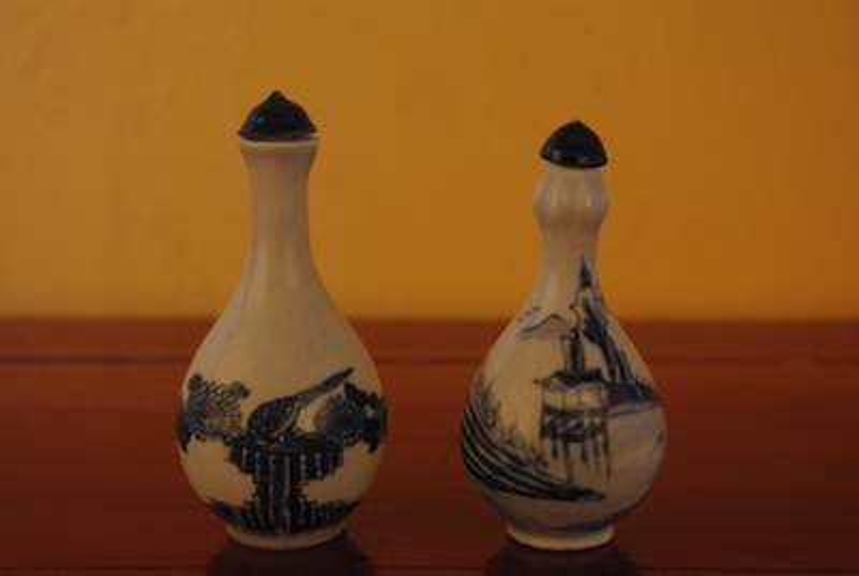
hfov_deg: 31.4
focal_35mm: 64
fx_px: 1529
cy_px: 288
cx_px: 430
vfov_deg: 21.3
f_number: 6.7
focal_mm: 42.5
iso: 1600
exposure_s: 1/60
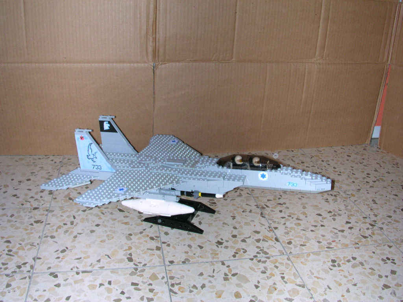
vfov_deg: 38.7
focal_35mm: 37
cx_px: 202
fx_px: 431
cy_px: 151
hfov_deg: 50.1
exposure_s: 1/60
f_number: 4.5
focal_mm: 5.6
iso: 100
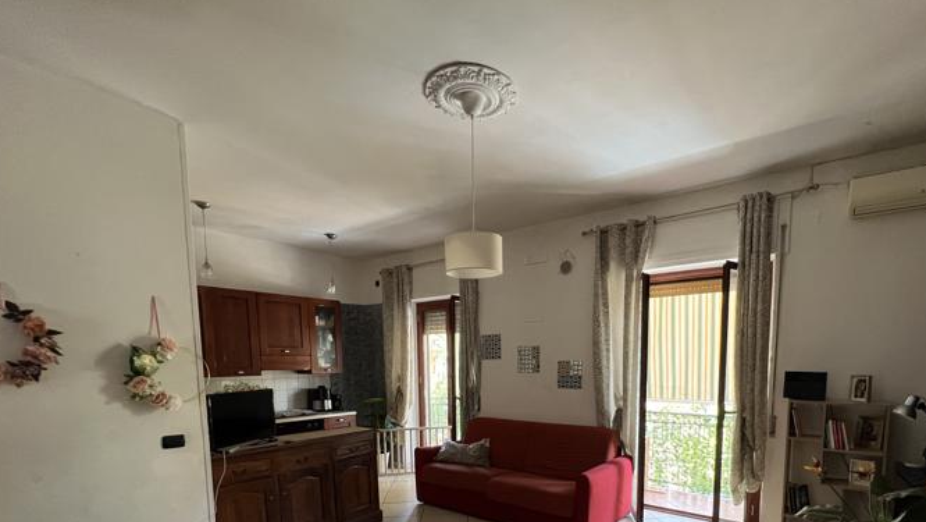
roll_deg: +0.5
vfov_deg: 59.5
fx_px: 418
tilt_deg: -6.3
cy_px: 409
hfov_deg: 95.4
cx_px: 524
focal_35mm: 17
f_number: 1.8
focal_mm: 1.57
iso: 250
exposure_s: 1/74
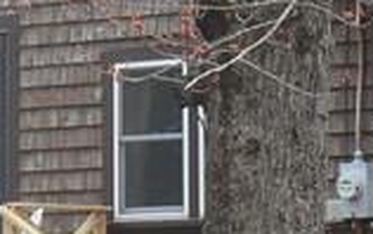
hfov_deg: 6.6
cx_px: 106
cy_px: 130
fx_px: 3215
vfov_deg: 4.2
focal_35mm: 316
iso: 80
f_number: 4
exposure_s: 1/100
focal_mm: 8.3
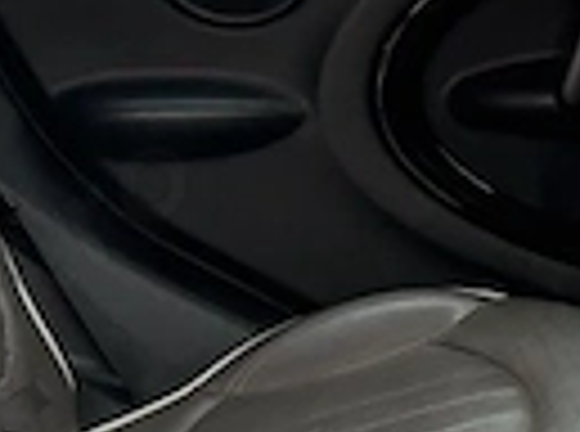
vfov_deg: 13.1
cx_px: 778
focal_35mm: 112
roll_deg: +1.7
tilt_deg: -20.7
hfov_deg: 16.5
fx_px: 1871
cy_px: 378
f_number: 1.78
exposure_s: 1/111
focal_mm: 6.76
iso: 200
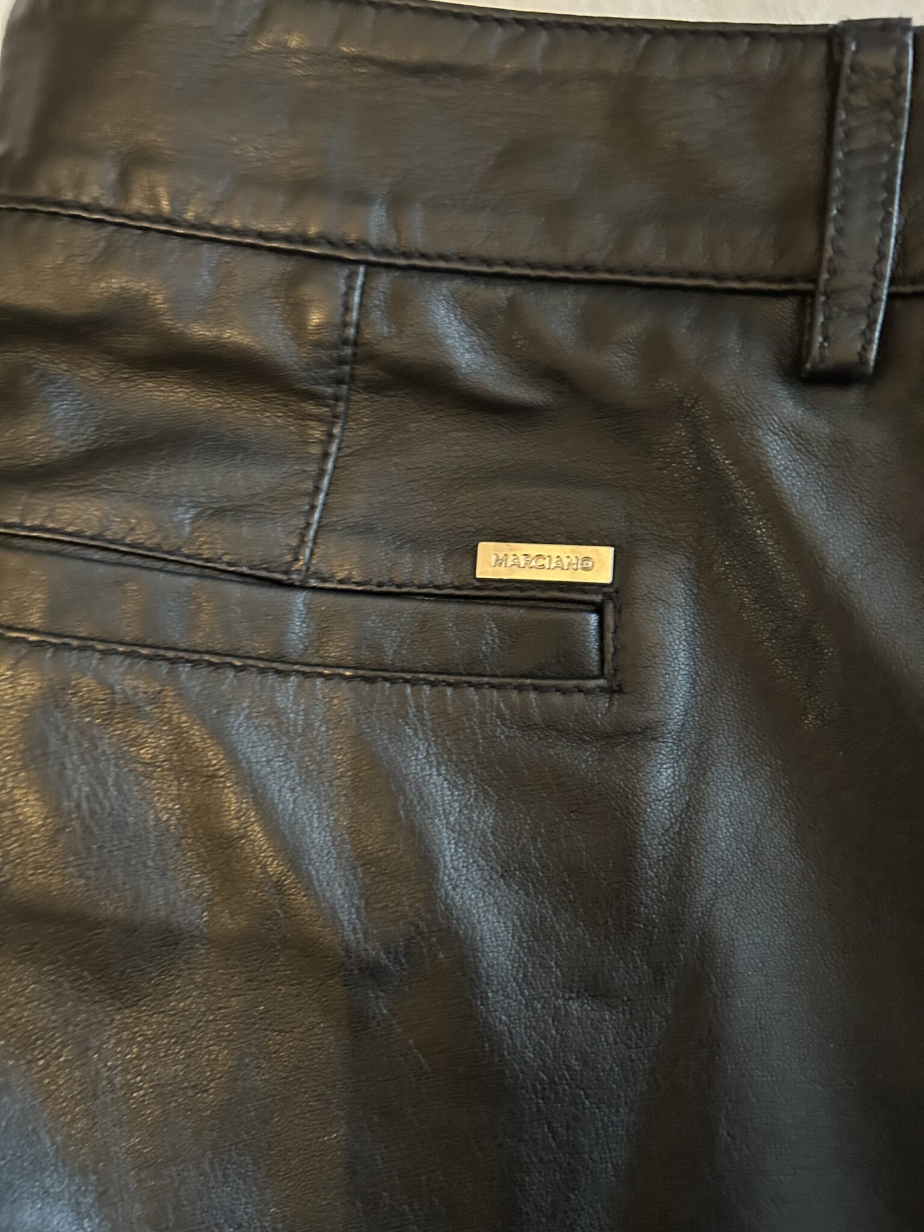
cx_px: 462
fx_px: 925
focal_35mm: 26
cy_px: 616
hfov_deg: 53.1
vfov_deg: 67.3
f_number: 1.5
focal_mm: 5.7
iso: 1000
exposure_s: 1/30
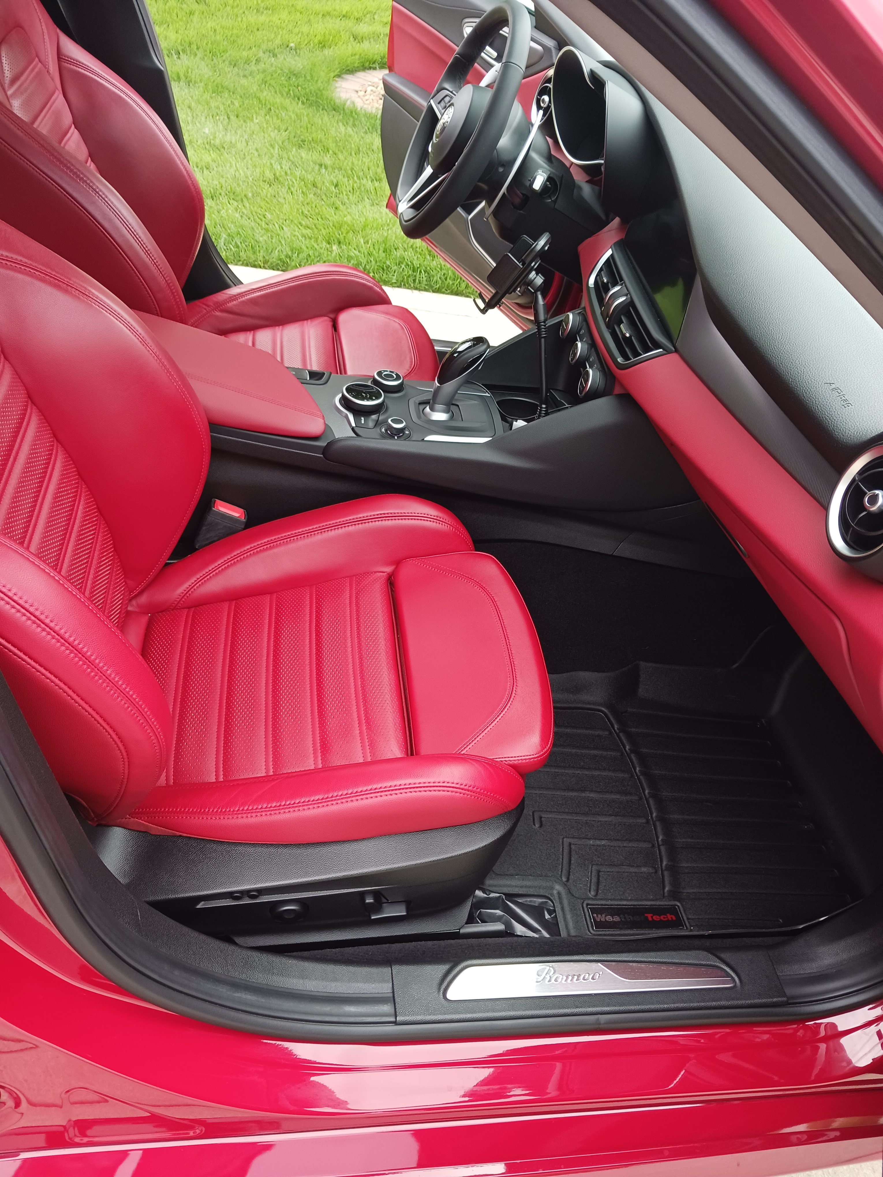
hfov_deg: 51.4
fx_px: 918
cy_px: 588
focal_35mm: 27
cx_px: 442
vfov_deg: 65.3
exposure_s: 1/60
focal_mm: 4
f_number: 1.8
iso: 160
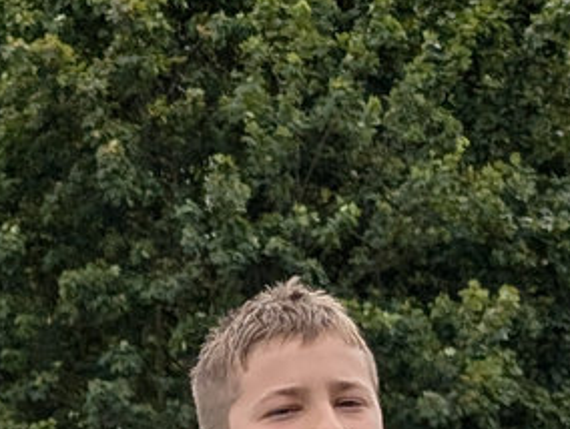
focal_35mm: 221
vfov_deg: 6.6
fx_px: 3645
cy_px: 734
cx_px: -476
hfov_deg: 8.6
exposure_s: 1/1385
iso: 21
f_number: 1.68
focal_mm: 6.9
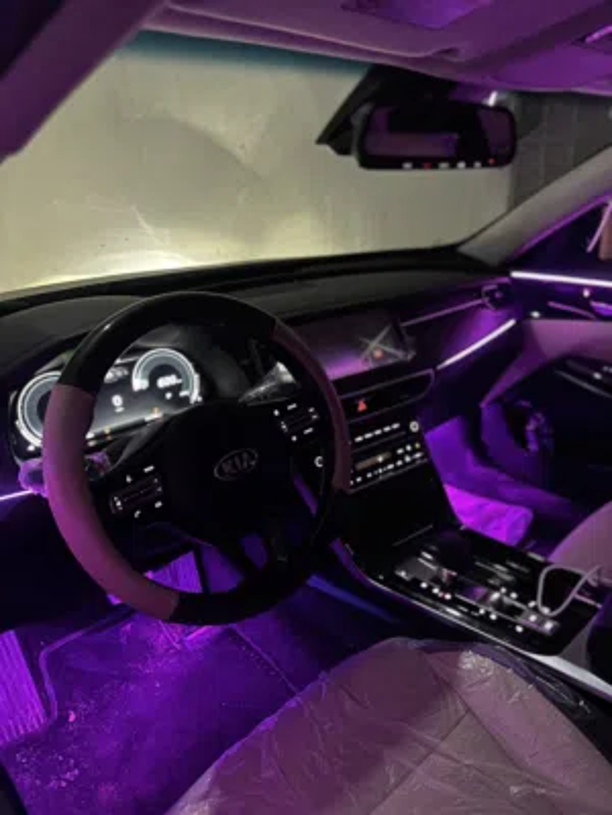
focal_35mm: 24
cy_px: 408
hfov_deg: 56.8
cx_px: 306
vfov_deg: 71.6
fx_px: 566
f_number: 1.78
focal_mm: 6.86
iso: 2500
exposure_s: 1/25
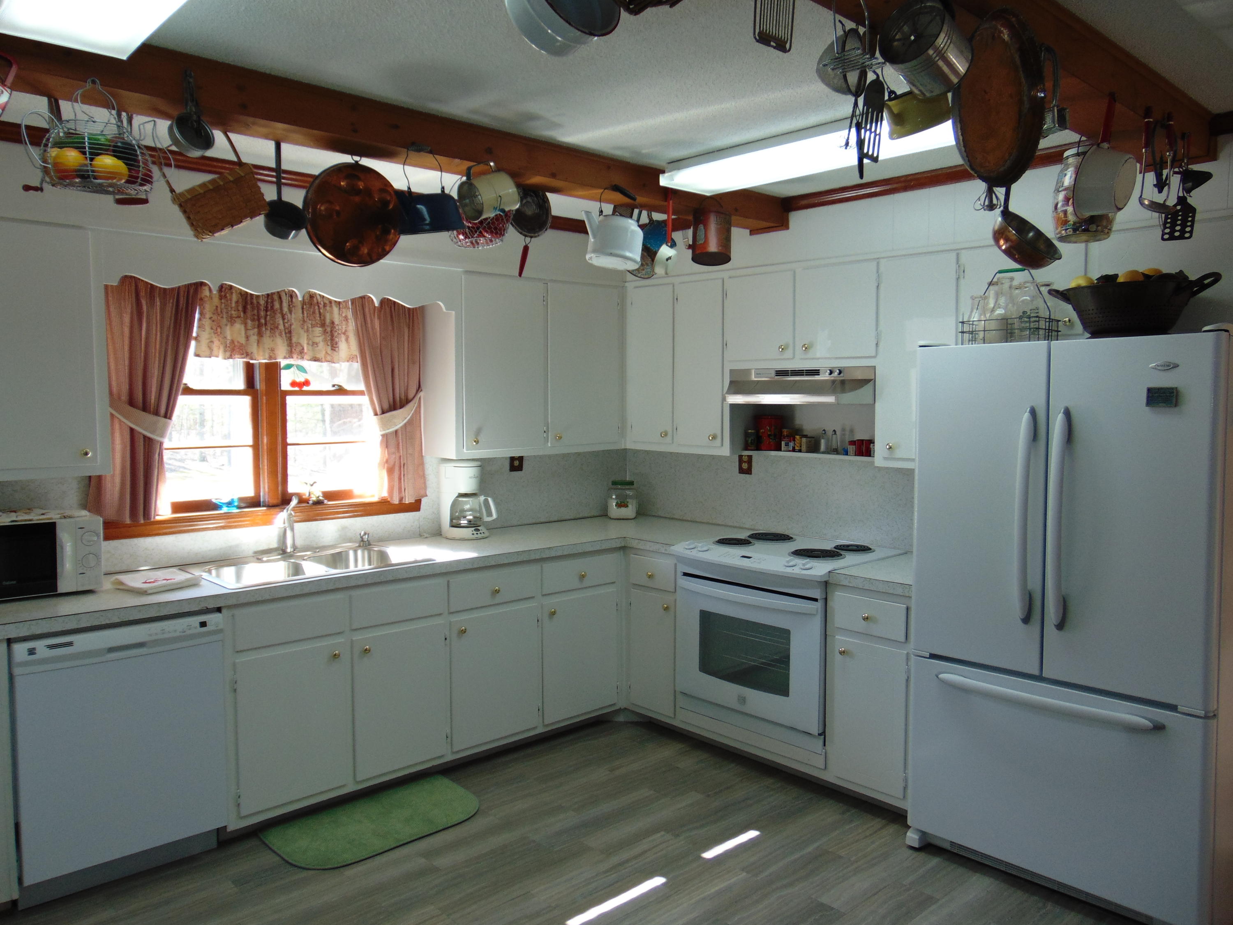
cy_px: 462
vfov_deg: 54.9
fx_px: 890
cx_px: 616
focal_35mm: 25
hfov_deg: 69.4
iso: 80
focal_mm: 4.5
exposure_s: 1/40
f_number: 3
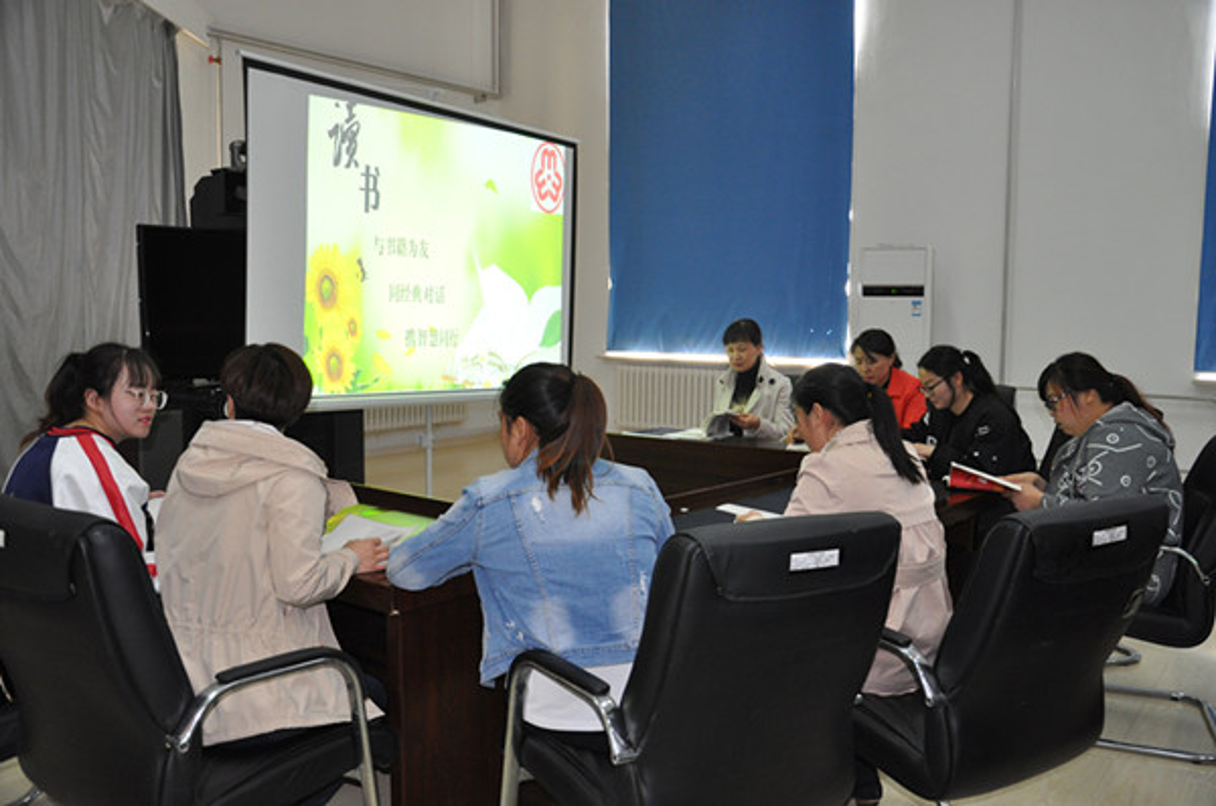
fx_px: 1062
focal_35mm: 32
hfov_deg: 59.6
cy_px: 403
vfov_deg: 41.6
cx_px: 608
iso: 800
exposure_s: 1/60
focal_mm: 21
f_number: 3.8
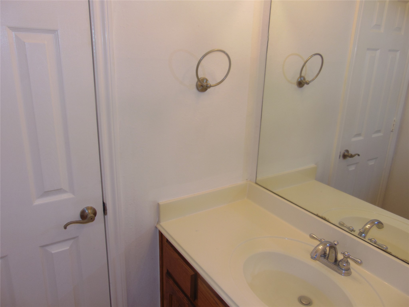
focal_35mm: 27
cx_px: 204
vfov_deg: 51.4
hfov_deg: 65.3
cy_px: 154
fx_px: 319
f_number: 3
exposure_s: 1/60
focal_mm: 4.9
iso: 80
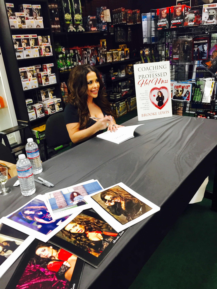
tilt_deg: -23.0
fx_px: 242
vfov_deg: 61.7
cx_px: 108
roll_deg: +4.3
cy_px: 144
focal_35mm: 29
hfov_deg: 48.2
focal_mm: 4.15
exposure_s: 1/30
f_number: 2.2
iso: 80
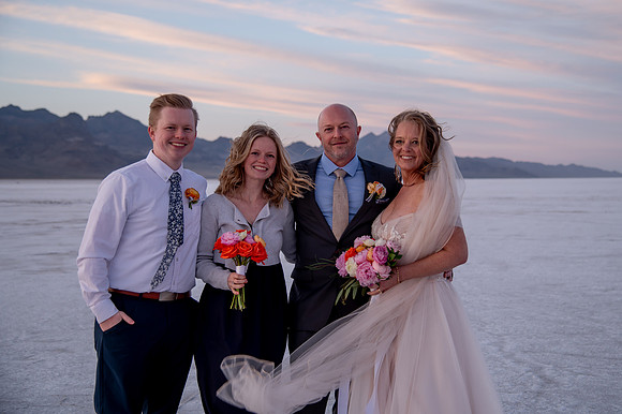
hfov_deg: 34.6
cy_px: 189
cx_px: 337
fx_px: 999
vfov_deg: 23.4
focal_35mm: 58
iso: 200
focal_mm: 52
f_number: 4
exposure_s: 1/125
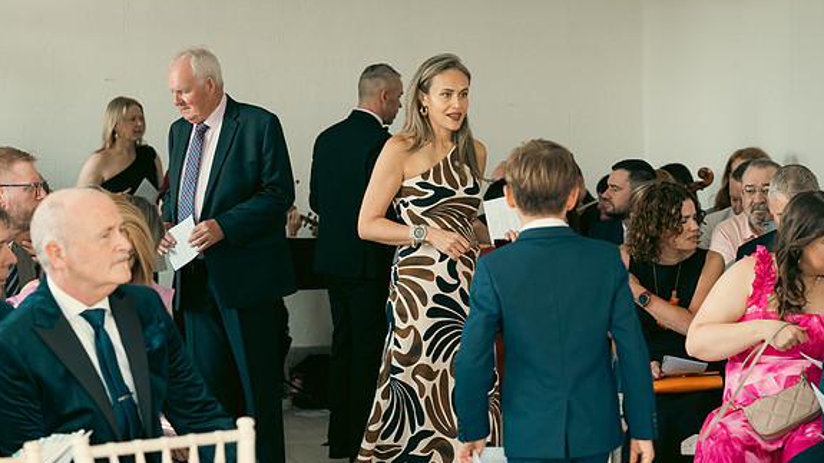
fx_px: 2424
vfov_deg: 10.9
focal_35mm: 111
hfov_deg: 19.3
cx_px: 413
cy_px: 242
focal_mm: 70
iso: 800
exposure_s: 1/160
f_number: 3.5
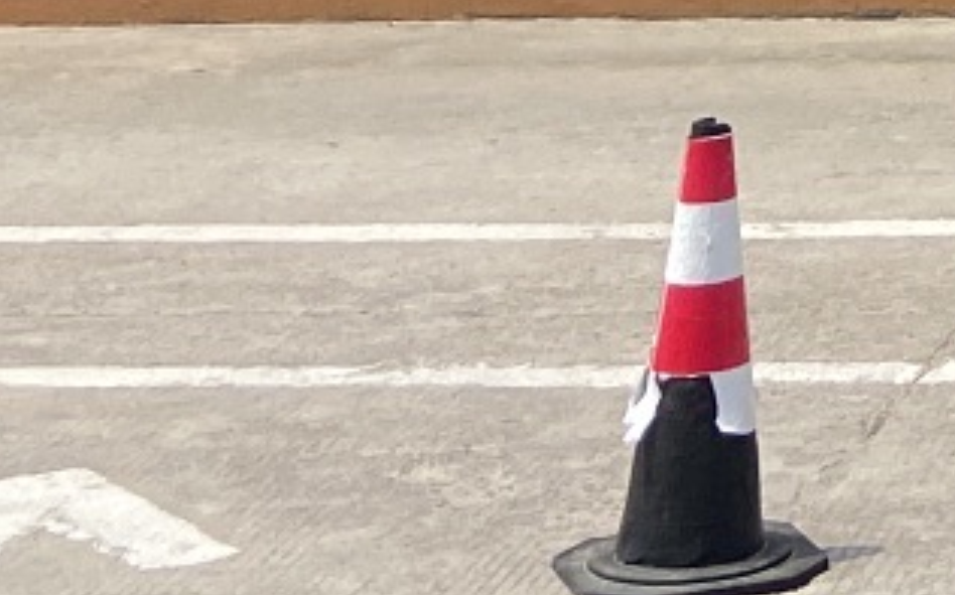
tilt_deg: +7.3
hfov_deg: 10.9
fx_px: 4577
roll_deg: +0.6
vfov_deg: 6.6
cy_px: -1356
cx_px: 1871
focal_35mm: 176
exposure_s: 1/2625
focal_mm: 4.25
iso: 32
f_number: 1.8
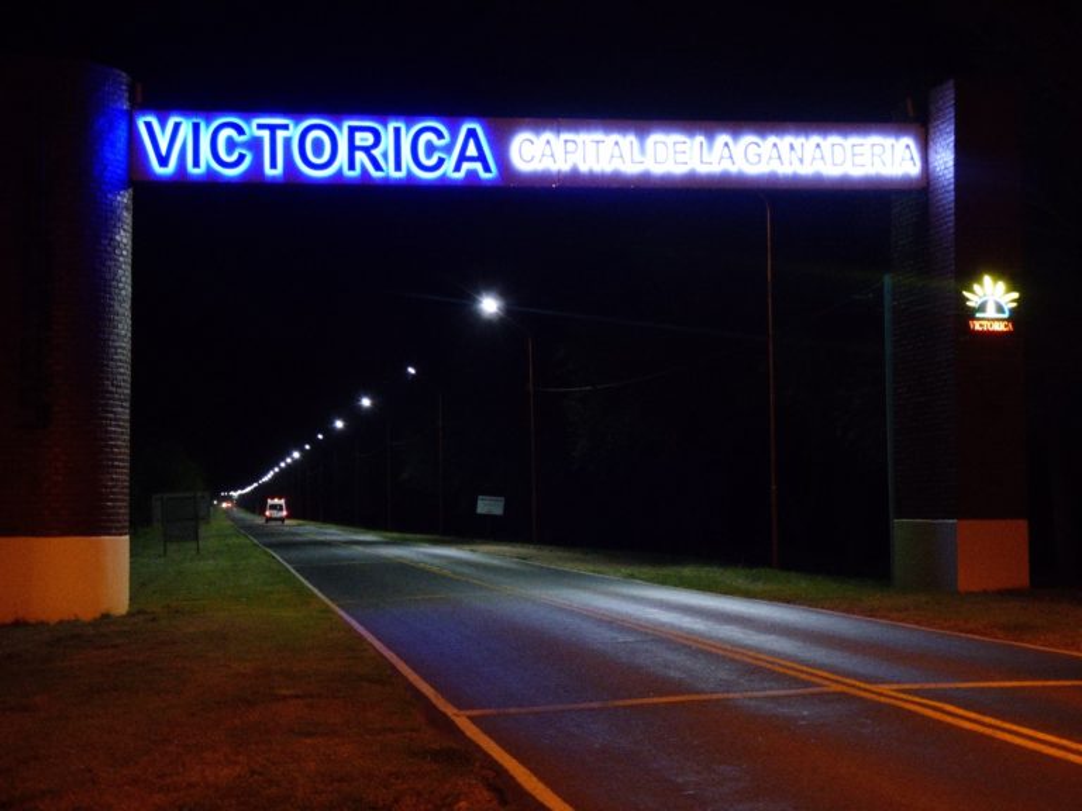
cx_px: 541
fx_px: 1907
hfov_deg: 31.7
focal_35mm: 61
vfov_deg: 24.0
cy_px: 406
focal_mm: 10.34
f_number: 4.1
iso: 100
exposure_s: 1/4
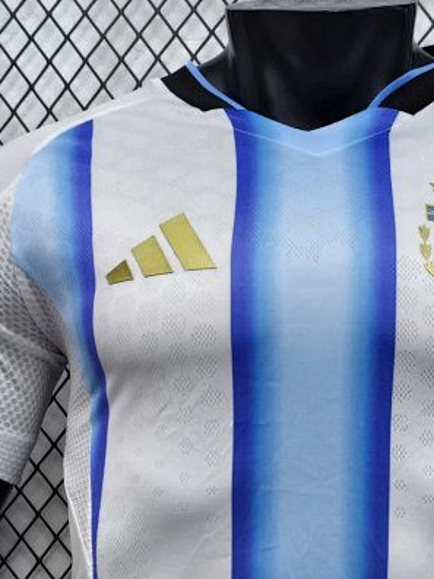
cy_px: 549
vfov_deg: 29.6
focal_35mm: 62
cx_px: 297
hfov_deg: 23.5
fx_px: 1036
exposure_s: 1/50
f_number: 1.65
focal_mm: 6.14
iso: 500
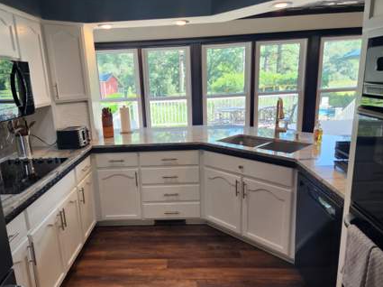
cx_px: 171
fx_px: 287
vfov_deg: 53.0
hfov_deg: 67.2
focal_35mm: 26
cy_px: 153
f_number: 1.8
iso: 160
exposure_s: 1/120
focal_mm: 5.4
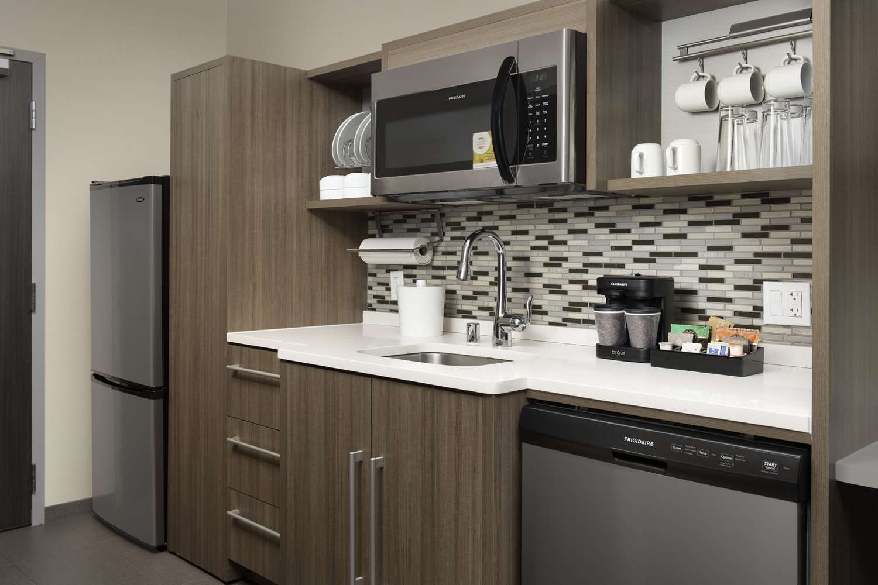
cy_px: 292
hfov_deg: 58.7
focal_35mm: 32
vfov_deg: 41.1
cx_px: 439
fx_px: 780
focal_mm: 32
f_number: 11
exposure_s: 1/160
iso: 400
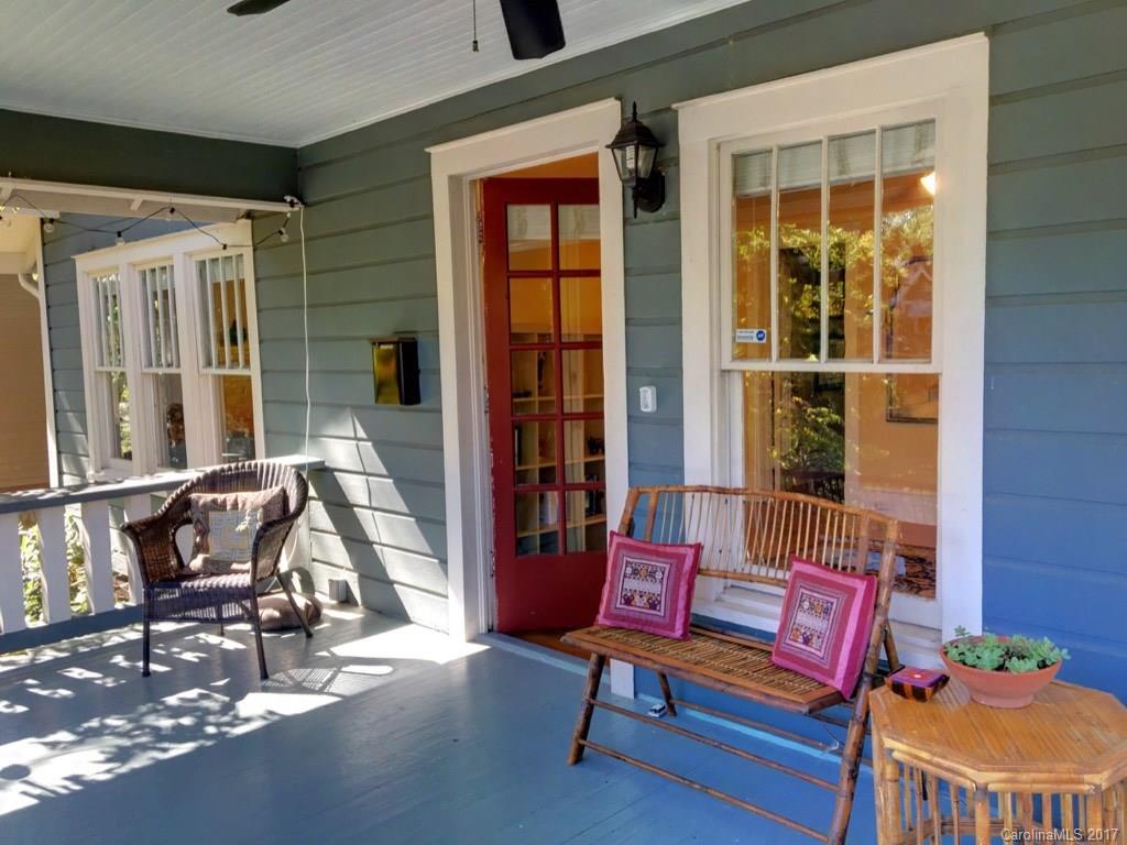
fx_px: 944
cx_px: 564
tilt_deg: -4.2
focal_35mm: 29
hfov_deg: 61.7
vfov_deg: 48.2
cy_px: 422
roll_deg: +1.4
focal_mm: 4.15
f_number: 2.2
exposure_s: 1/120
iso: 40
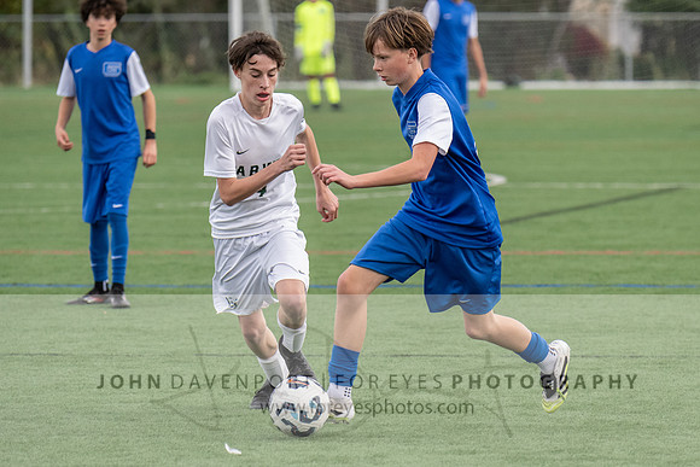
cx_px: 408
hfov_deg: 5.7
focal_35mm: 360
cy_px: 272
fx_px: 7007
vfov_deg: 3.8
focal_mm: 260
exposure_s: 1/1000
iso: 2500
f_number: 5.6
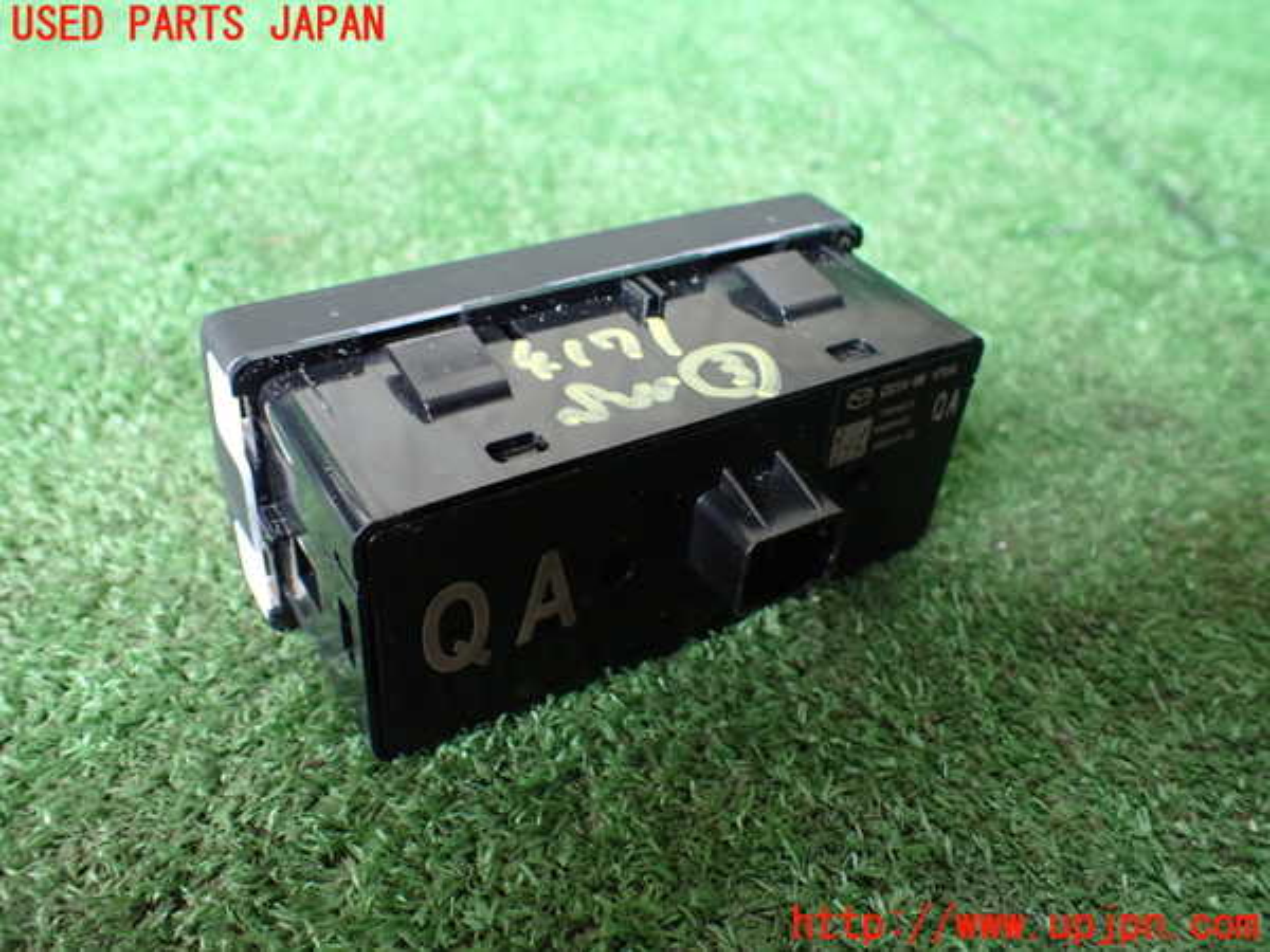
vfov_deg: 46.8
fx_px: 1101
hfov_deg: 60.0
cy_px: 476
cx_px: 635
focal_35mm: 30
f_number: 2.3
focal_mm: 5.4
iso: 800
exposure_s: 1/100
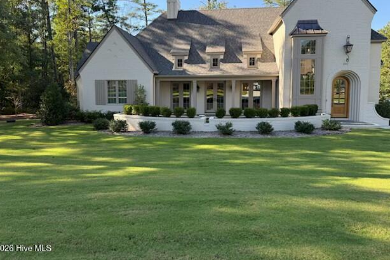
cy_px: 110
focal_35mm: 26
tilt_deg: -5.2
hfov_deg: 69.3
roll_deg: +0.0
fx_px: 282
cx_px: 189
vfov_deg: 49.4
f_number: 1.78
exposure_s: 1/831
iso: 100
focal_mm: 6.76
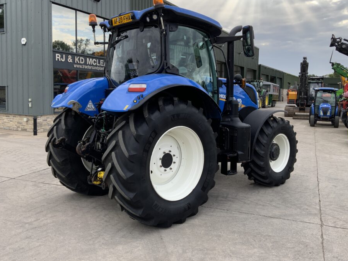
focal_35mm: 33
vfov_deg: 42.9
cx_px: 183
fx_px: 332
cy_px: 118
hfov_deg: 55.3
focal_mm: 3
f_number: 1.8
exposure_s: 1/378
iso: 16
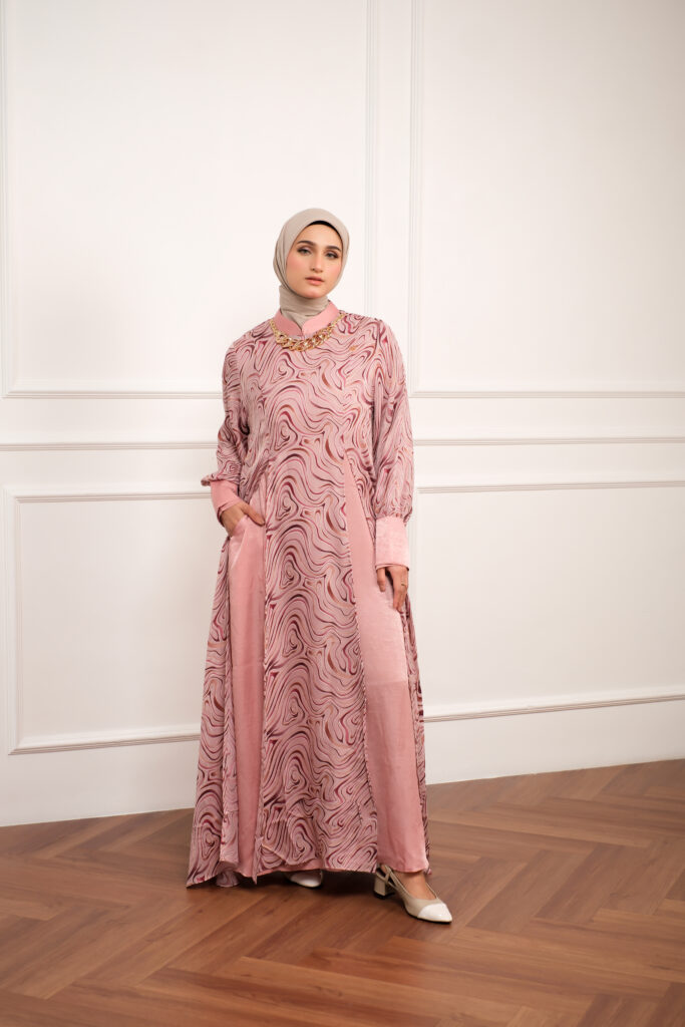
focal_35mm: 53
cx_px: 342
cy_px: 514
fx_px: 1512
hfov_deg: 25.5
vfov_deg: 37.5
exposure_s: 1/200
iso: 125
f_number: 4.5
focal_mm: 35
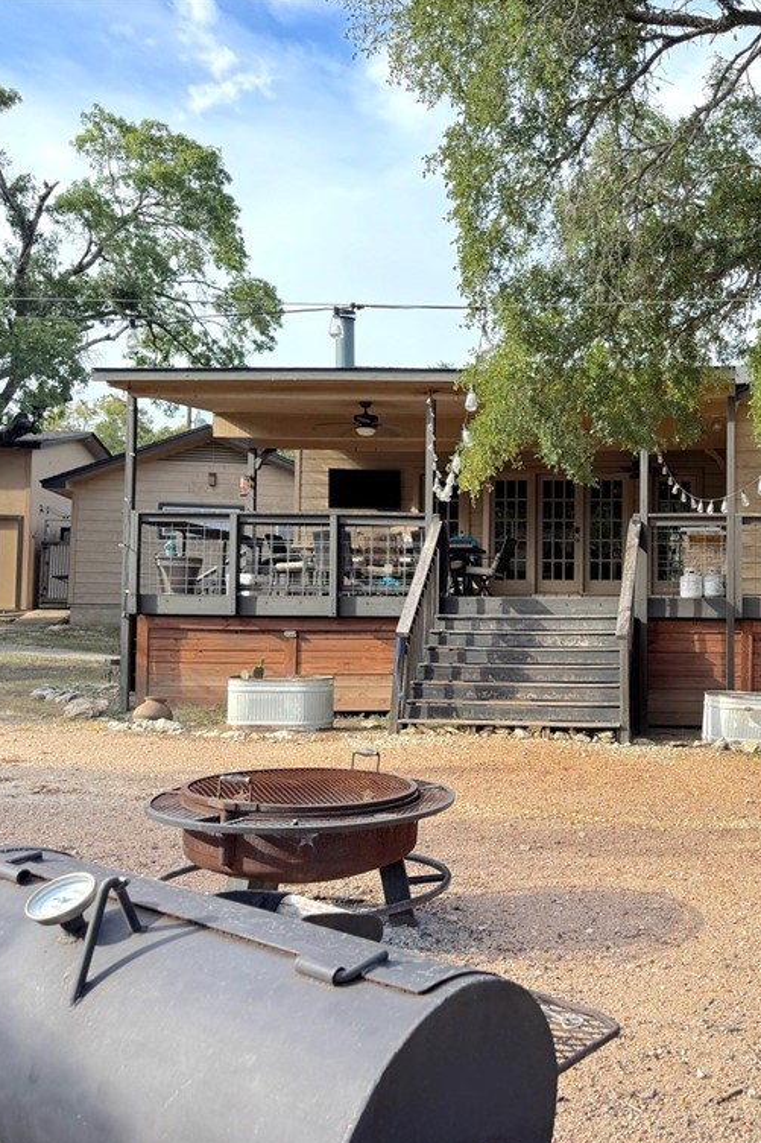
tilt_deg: +2.6
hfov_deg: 36.7
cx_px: 667
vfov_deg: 55.8
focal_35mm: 34
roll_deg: -0.7
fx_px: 1078
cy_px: 579
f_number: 1.78
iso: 80
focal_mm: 6.76
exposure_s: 1/1524
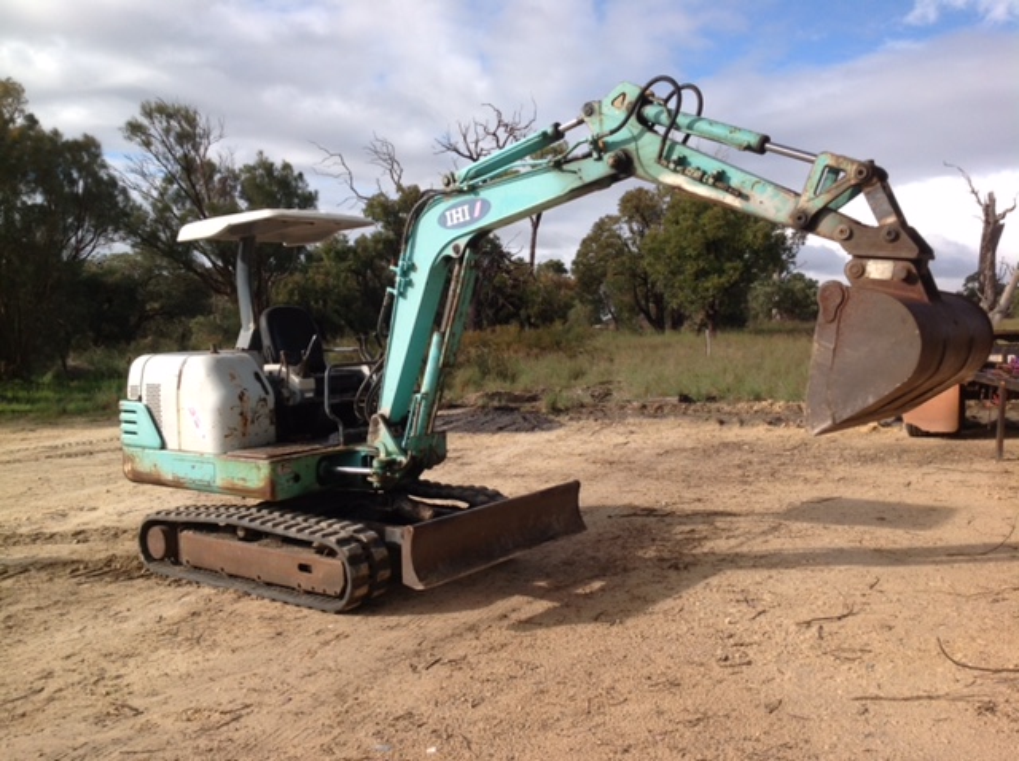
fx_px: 1029
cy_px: 380
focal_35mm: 35
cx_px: 510
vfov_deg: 40.6
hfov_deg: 52.7
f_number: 2.4
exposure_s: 1/1314
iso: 80
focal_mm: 4.28
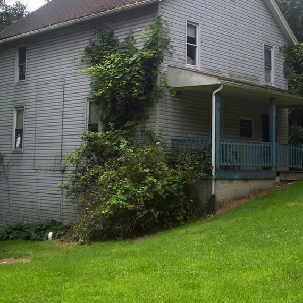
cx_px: 111
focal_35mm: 57
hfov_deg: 29.9
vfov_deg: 29.9
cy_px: 106
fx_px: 564
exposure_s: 1/500
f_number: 2.7
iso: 80
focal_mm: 6
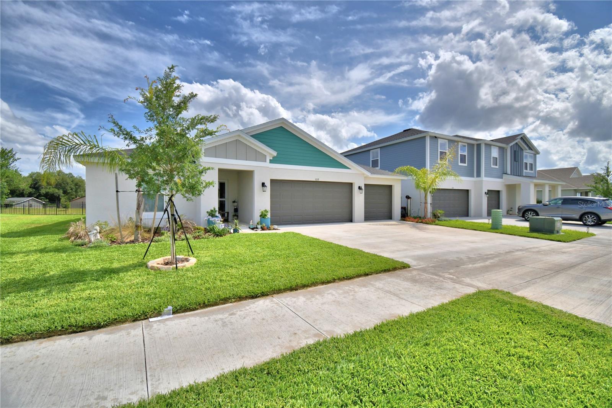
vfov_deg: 77.3
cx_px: 306
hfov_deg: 100.4
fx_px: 255
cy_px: 204
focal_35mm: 15
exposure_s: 1/2000
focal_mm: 10
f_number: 4.5
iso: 100
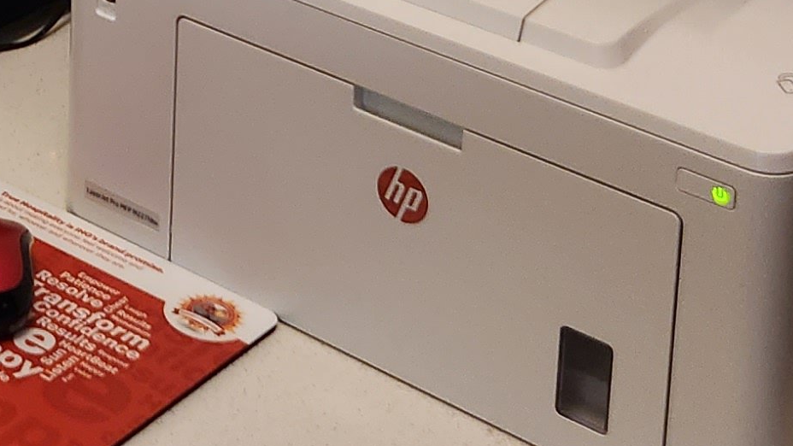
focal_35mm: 108
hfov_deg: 18.8
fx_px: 2271
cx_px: -135
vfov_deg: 10.1
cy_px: -530
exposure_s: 1/120
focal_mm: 5.4
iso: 250
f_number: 1.8
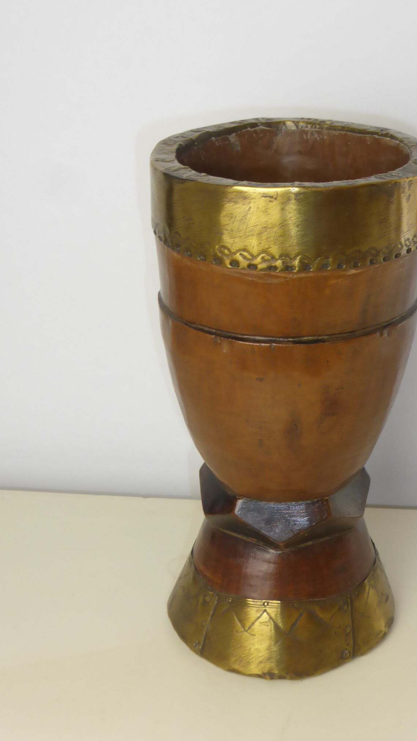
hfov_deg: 23.0
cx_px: 276
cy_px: 375
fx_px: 1023
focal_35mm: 52
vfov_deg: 39.9
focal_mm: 8.5
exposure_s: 1/60
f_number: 4.2
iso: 200
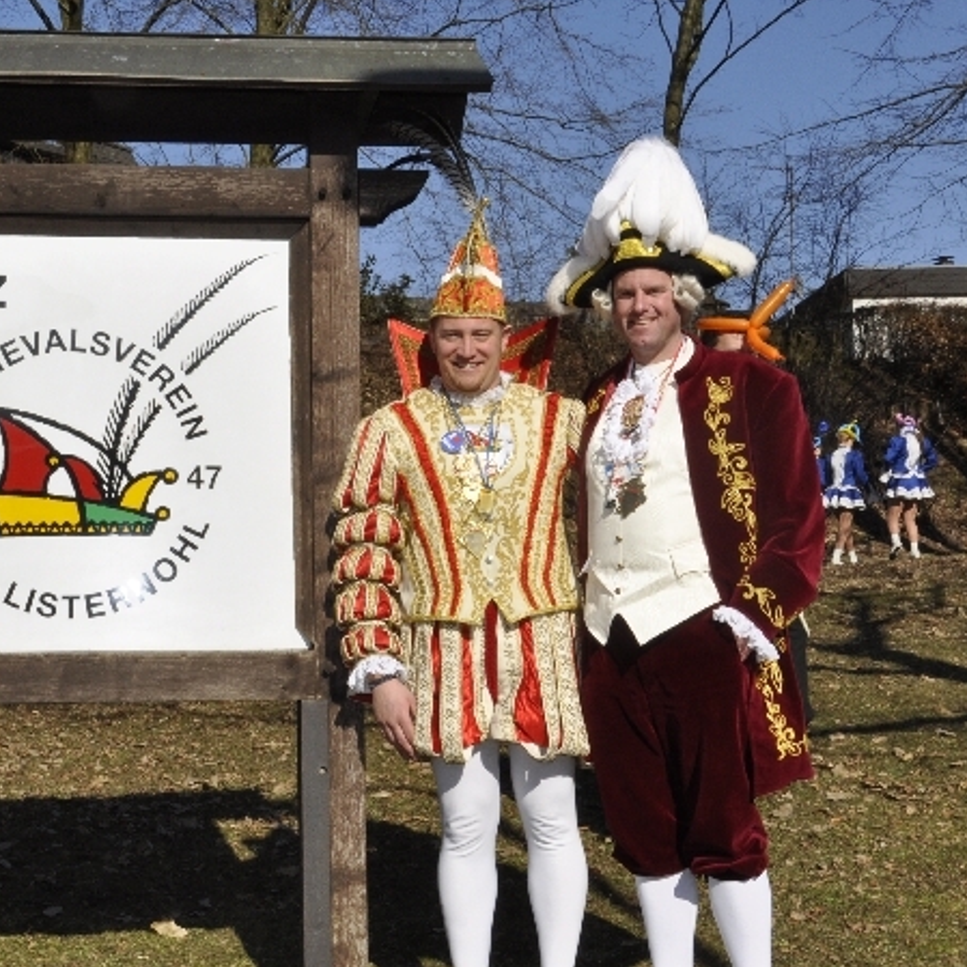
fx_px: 1794
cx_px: 360
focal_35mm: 57
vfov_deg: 30.1
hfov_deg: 30.0
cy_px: 535
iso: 400
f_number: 25
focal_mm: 25
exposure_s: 1/200
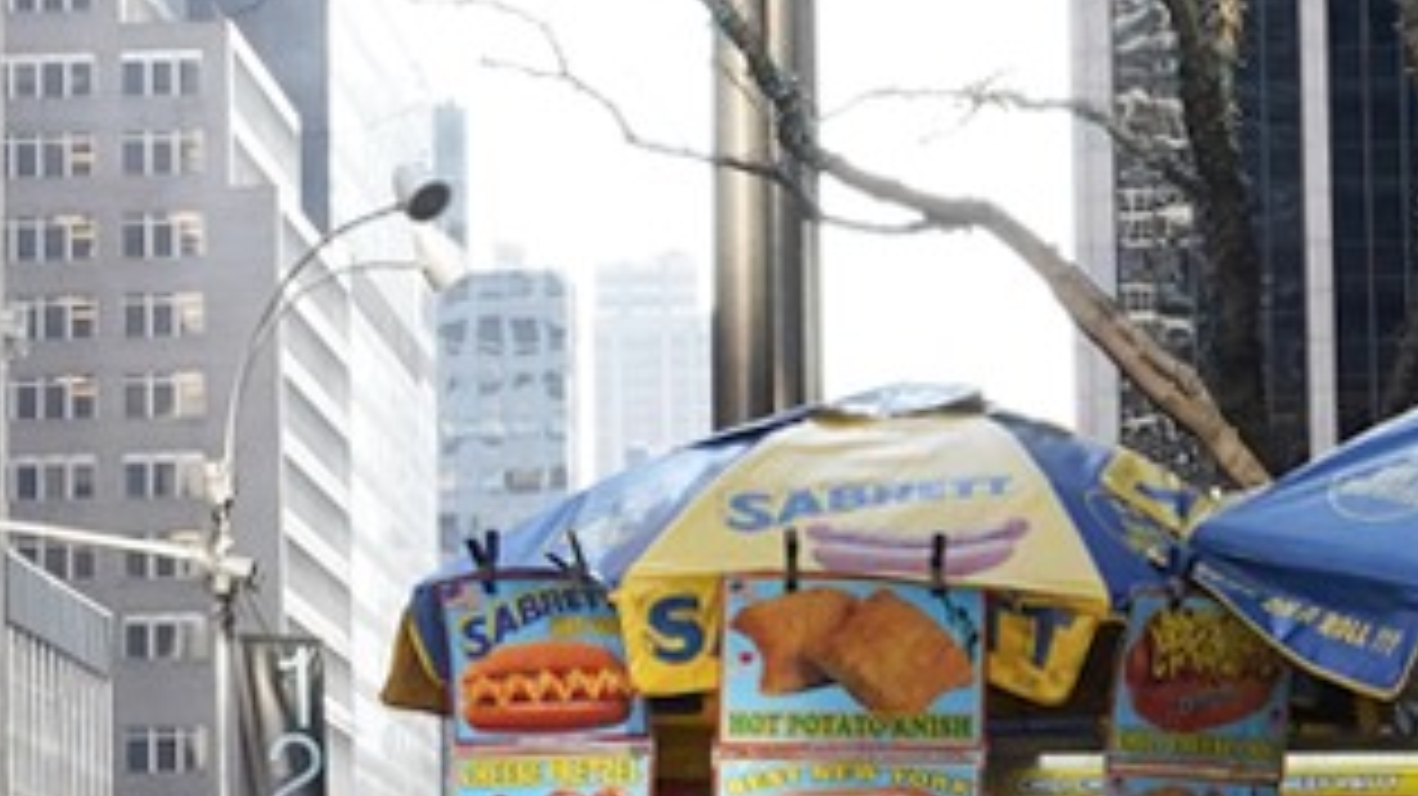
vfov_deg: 6.5
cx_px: 756
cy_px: 450
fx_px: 6992
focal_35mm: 186
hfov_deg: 11.6
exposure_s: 1/100
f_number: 16
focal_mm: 28
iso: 800
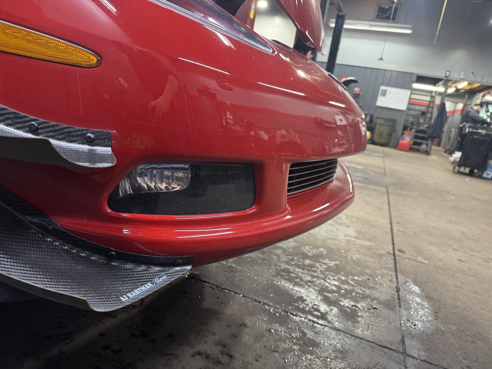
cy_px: 184
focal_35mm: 24
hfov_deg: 71.6
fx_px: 341
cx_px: 246
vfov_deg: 56.8
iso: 320
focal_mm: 6.76
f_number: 1.78
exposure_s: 1/60
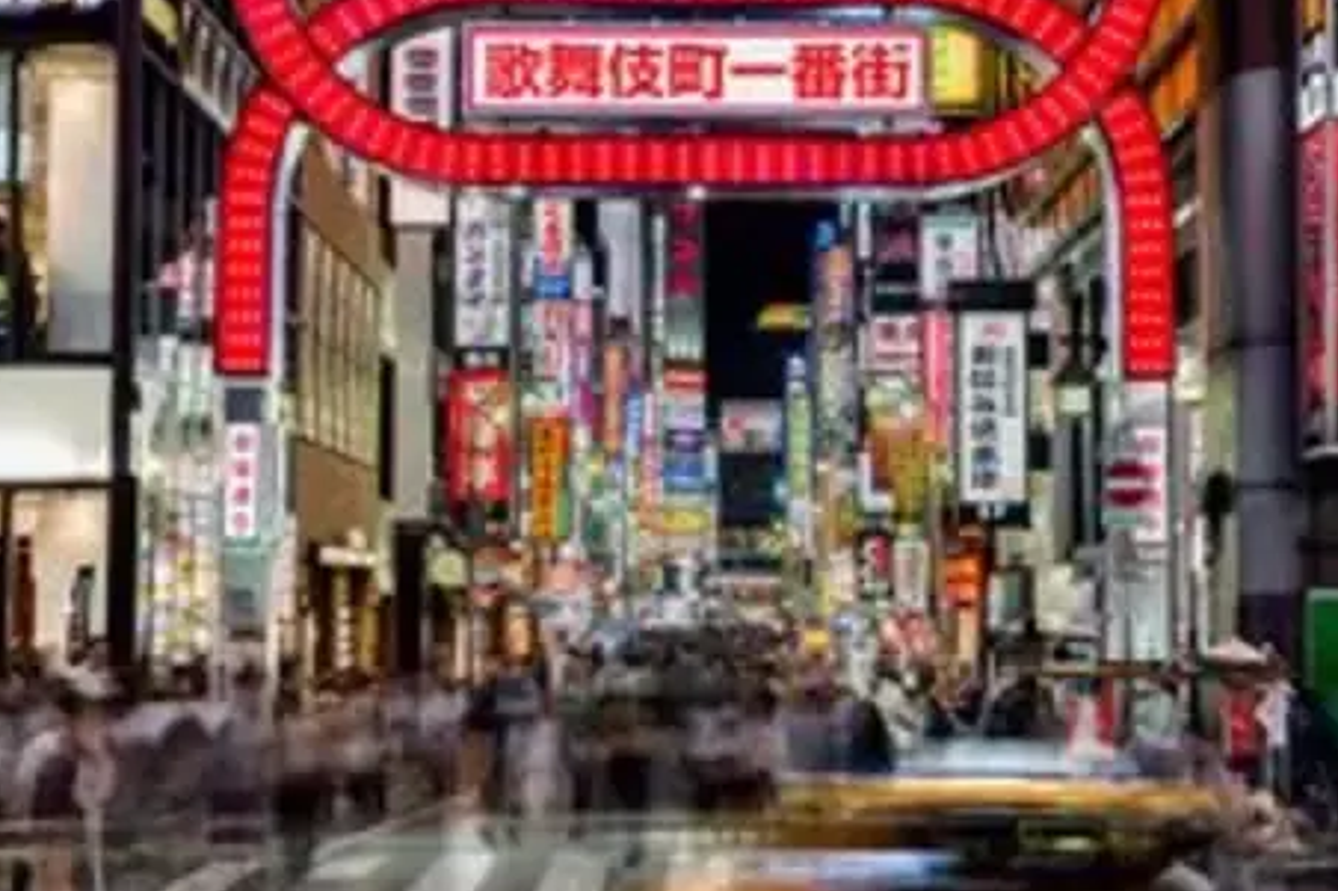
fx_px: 2563
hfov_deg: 29.2
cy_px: 370
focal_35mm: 69
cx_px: 699
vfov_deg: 19.7
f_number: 8
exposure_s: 1/1.67
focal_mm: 52
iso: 64
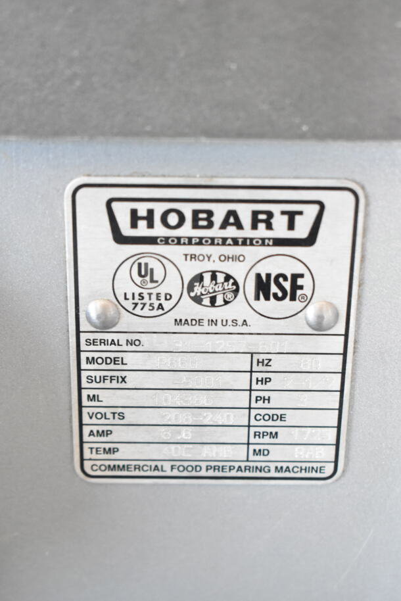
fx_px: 1127
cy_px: 300
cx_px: 200
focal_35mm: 68
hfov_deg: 20.2
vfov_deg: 29.9
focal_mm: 45
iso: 4000
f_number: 5
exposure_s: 1/80
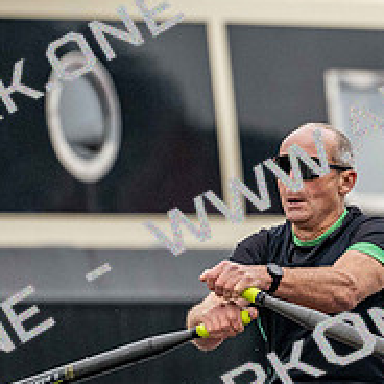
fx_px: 13454
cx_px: 403
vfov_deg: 1.6
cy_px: 262
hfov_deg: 1.6
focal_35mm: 1072
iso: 3600
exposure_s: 1/2500
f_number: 4.5
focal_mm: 400
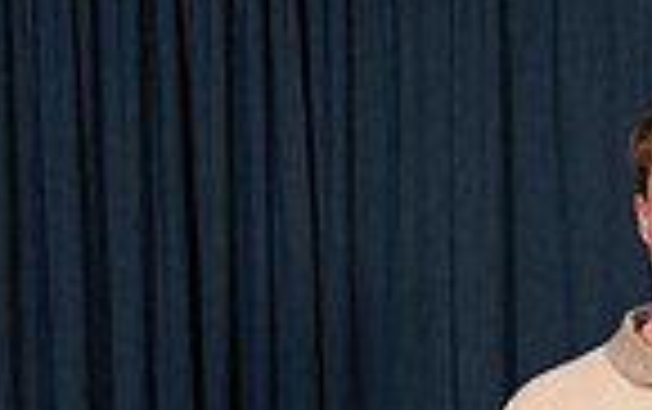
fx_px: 3576
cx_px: 1140
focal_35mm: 201
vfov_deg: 6.4
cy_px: 765
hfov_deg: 9.9
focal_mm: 42
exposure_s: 1/250
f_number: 5.6
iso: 125
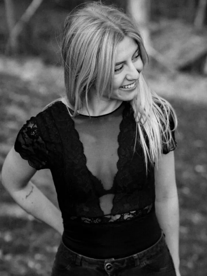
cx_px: 104
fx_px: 741
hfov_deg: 15.9
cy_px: 138
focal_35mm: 93
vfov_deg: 21.1
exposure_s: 1/2000
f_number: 4
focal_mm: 85
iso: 2000
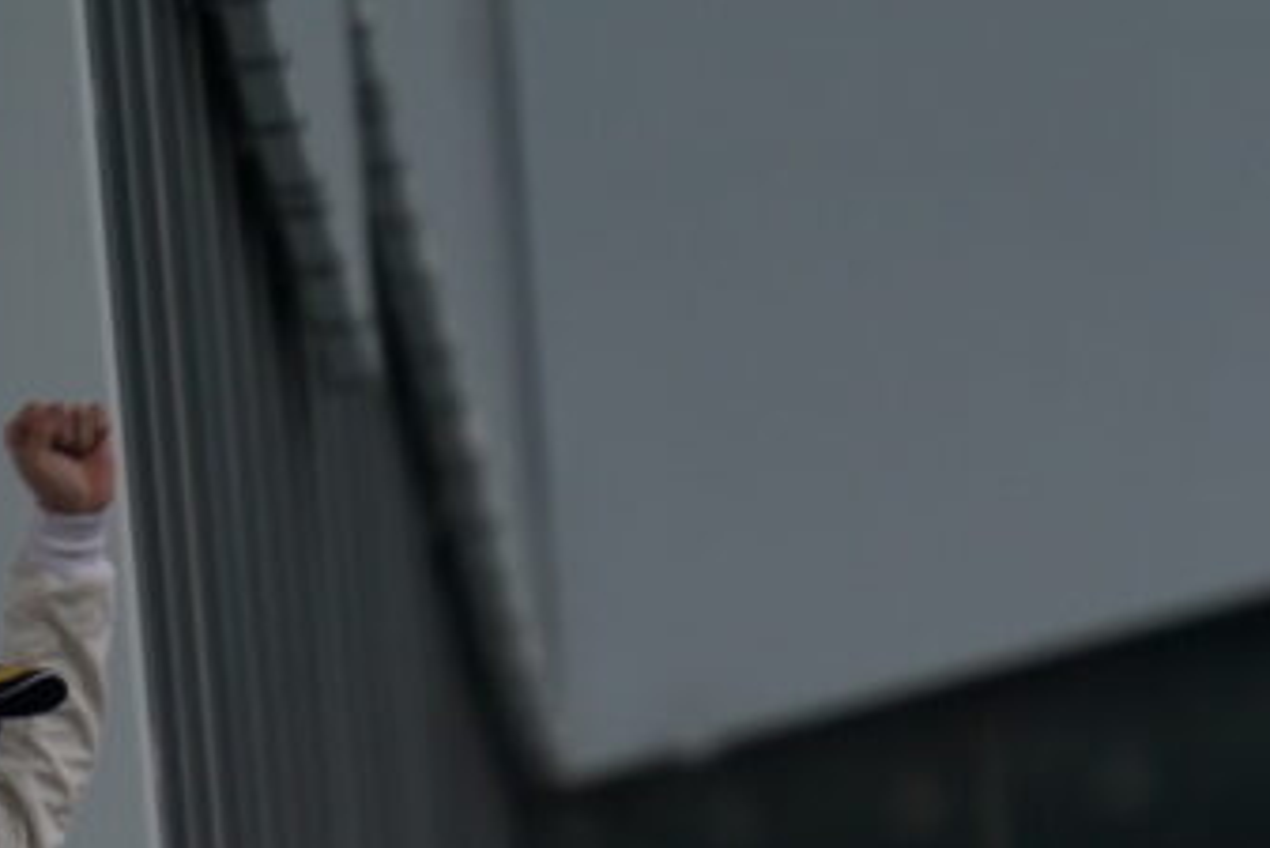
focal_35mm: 2918
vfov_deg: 0.5
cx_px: 882
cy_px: 1402
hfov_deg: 0.7
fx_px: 102980
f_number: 9
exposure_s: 1/400
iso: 500
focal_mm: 840
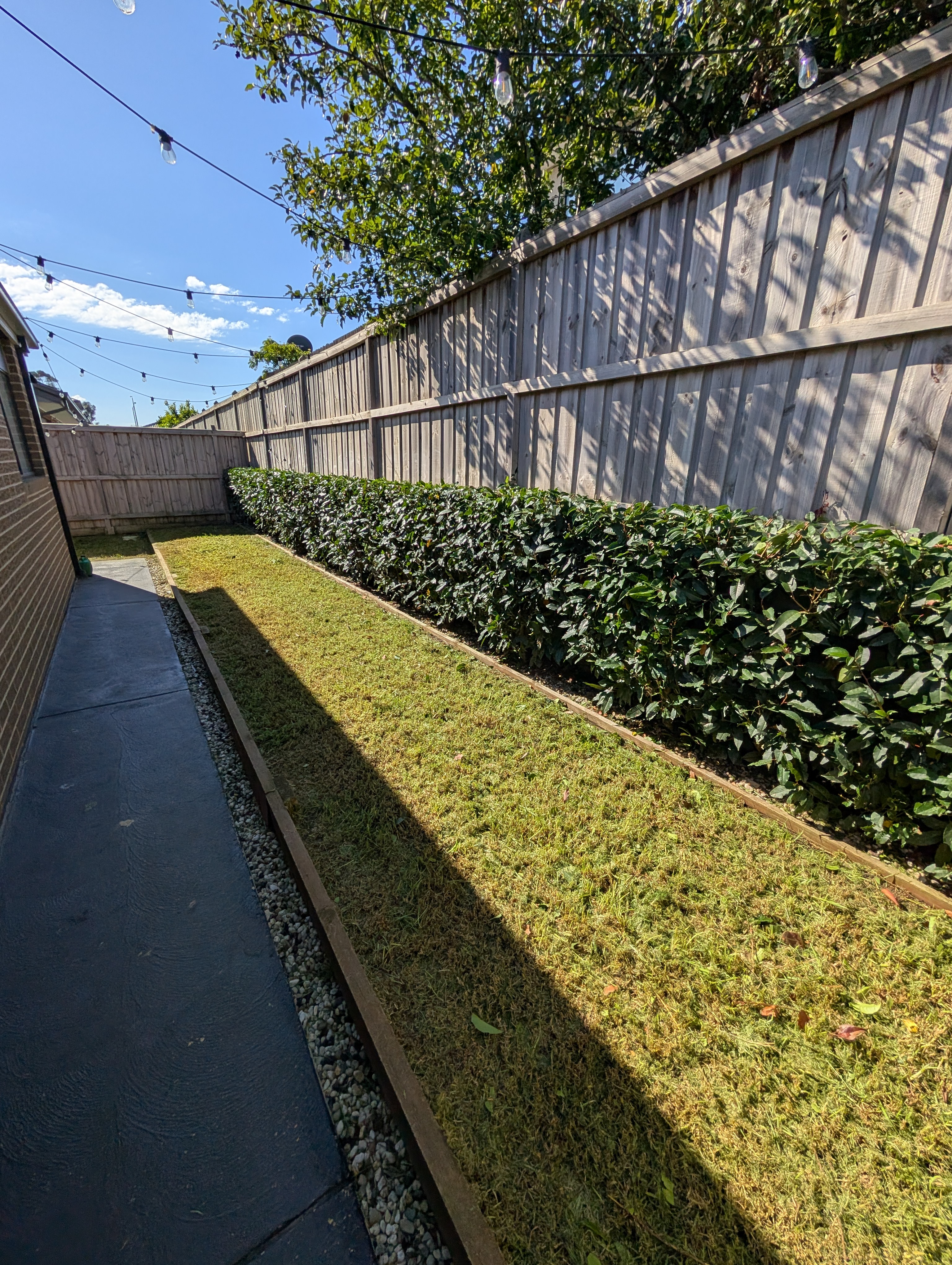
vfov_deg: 110.5
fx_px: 439
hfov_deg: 94.6
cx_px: 476
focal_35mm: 12
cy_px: 632
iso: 58
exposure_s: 1/4184
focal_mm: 2.02
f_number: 1.7
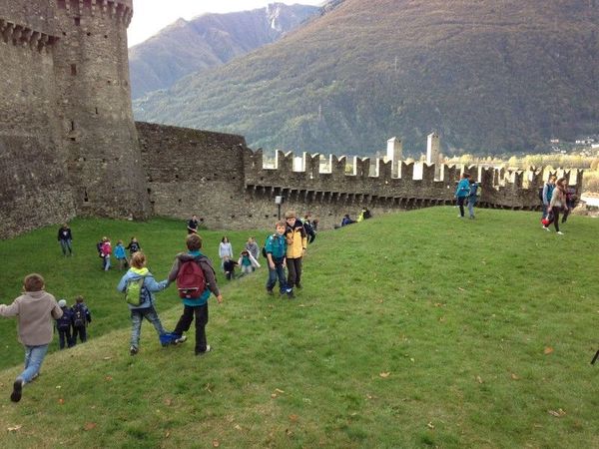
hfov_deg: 55.4
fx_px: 571
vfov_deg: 42.9
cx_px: 300
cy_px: 224
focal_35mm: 33
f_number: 2.4
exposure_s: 1/178
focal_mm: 4.12
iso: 50
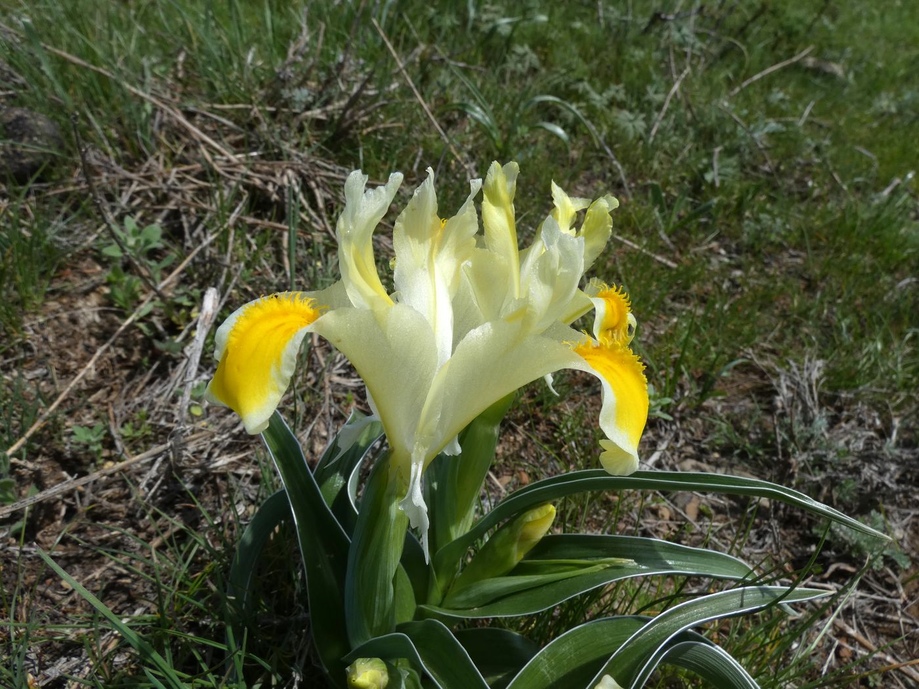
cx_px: 460
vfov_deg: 66.0
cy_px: 344
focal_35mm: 20
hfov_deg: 81.7
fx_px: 531
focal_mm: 3.6
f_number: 5
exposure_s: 1/800
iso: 80
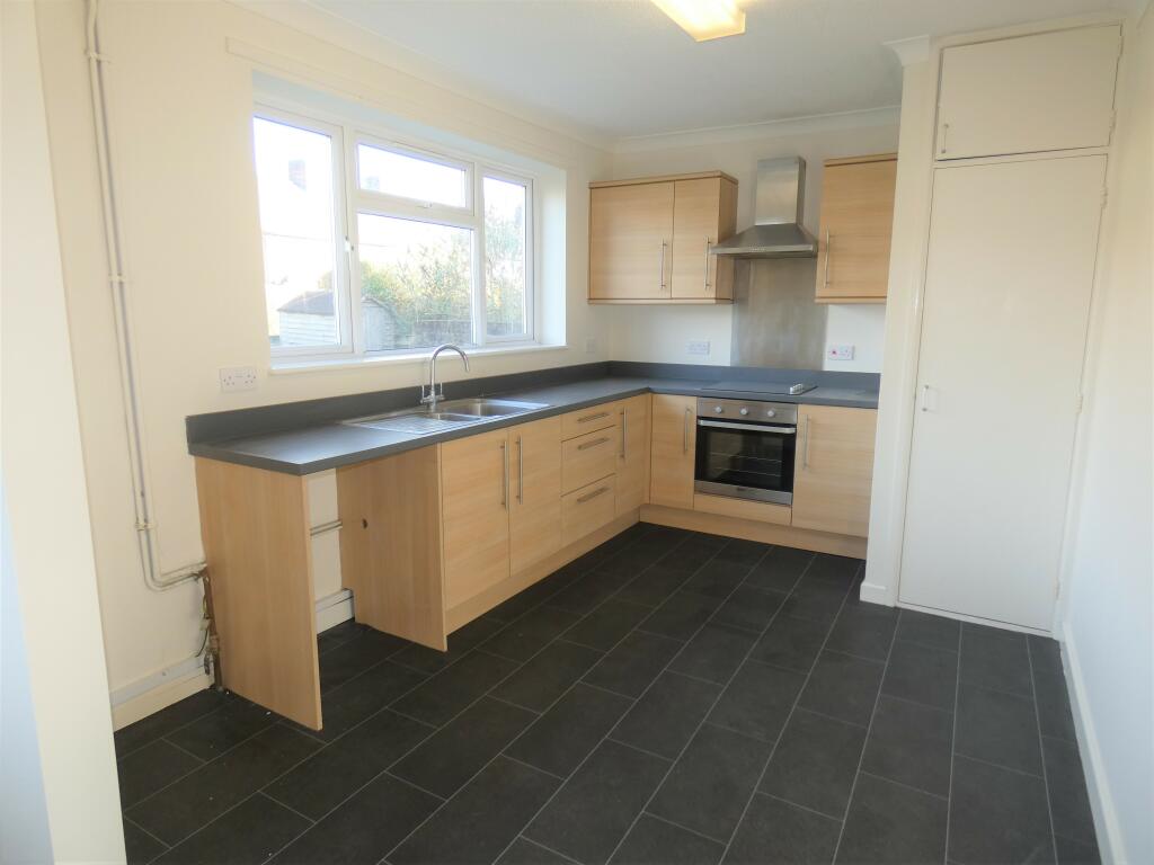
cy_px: 432
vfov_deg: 66.0
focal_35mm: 20
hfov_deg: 81.7
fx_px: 667
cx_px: 577
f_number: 2.8
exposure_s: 1/50
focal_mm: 3.6
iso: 80
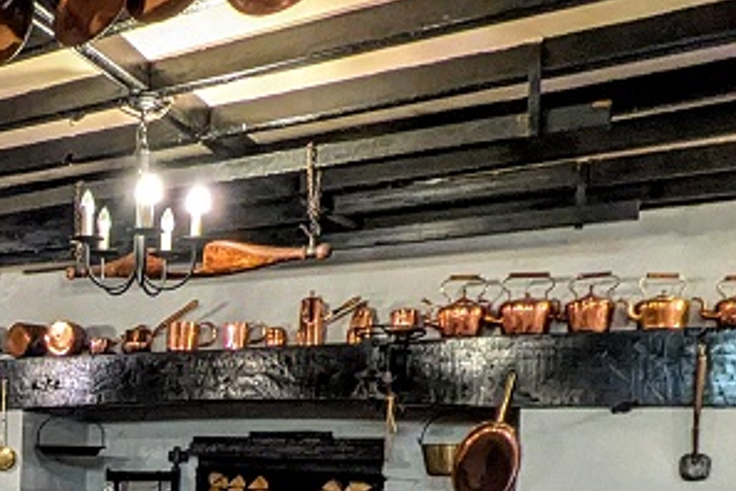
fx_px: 1002
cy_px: 508
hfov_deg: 35.2
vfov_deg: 25.9
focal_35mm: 49
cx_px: -55
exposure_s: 1/25
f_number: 2.2
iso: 264
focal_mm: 1.83
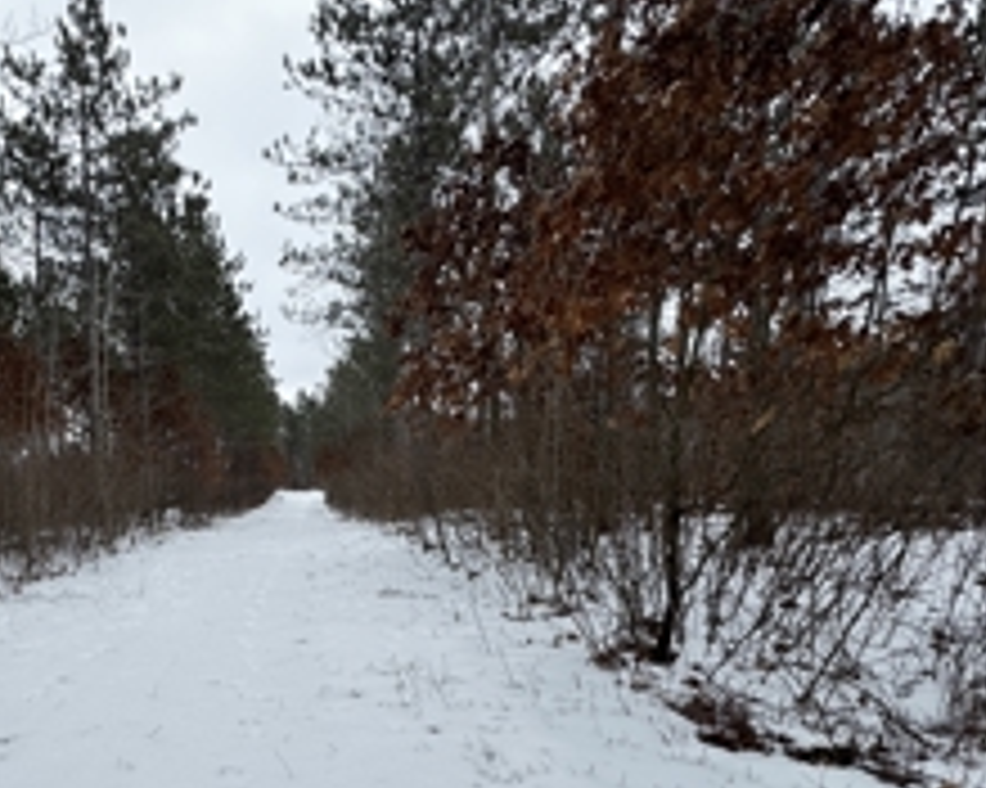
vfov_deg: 53.9
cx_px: 221
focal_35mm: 25
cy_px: 599
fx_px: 729
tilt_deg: -8.9
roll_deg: +1.3
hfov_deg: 63.2
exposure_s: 1/306
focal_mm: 2.22
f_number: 2.2
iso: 40
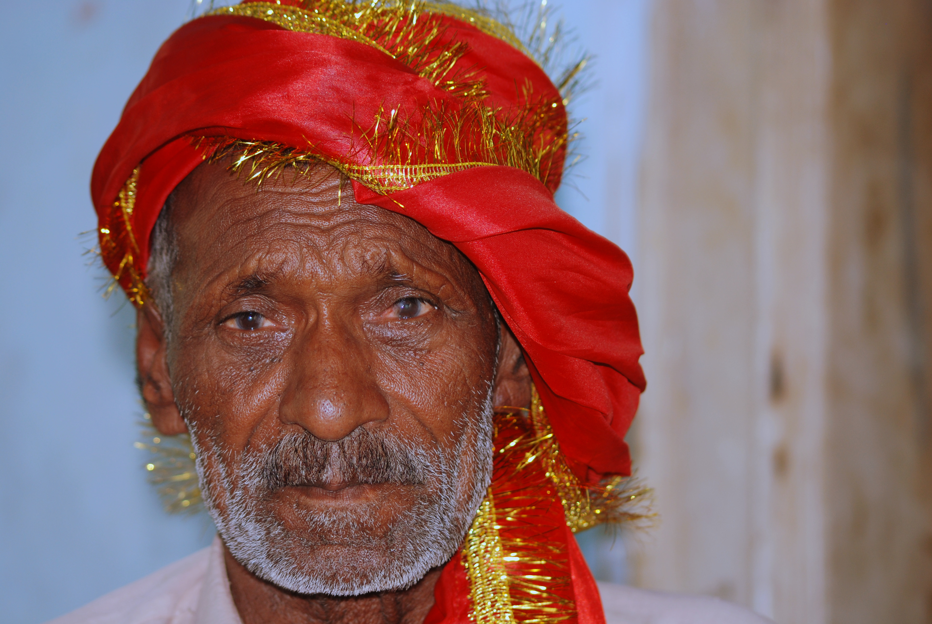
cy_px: 312
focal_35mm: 105
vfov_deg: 13.1
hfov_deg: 19.4
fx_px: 2722
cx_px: 466
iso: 200
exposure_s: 1/60
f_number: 4
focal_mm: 70
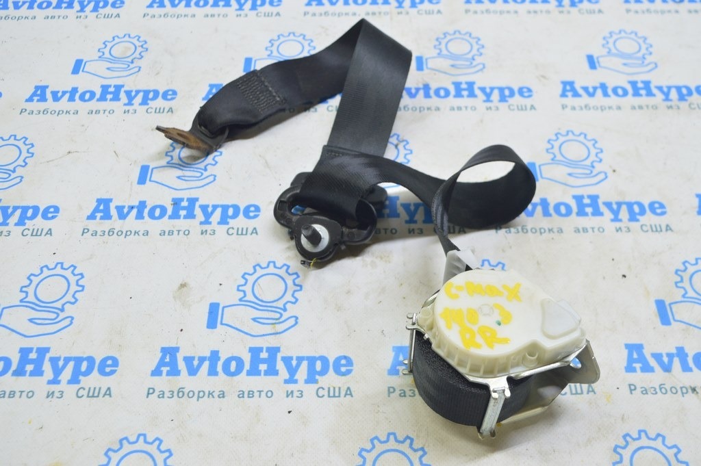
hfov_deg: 51.3
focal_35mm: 38
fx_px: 730
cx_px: 350
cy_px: 233
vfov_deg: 35.4
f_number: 5.6
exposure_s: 1/20
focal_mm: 25
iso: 400
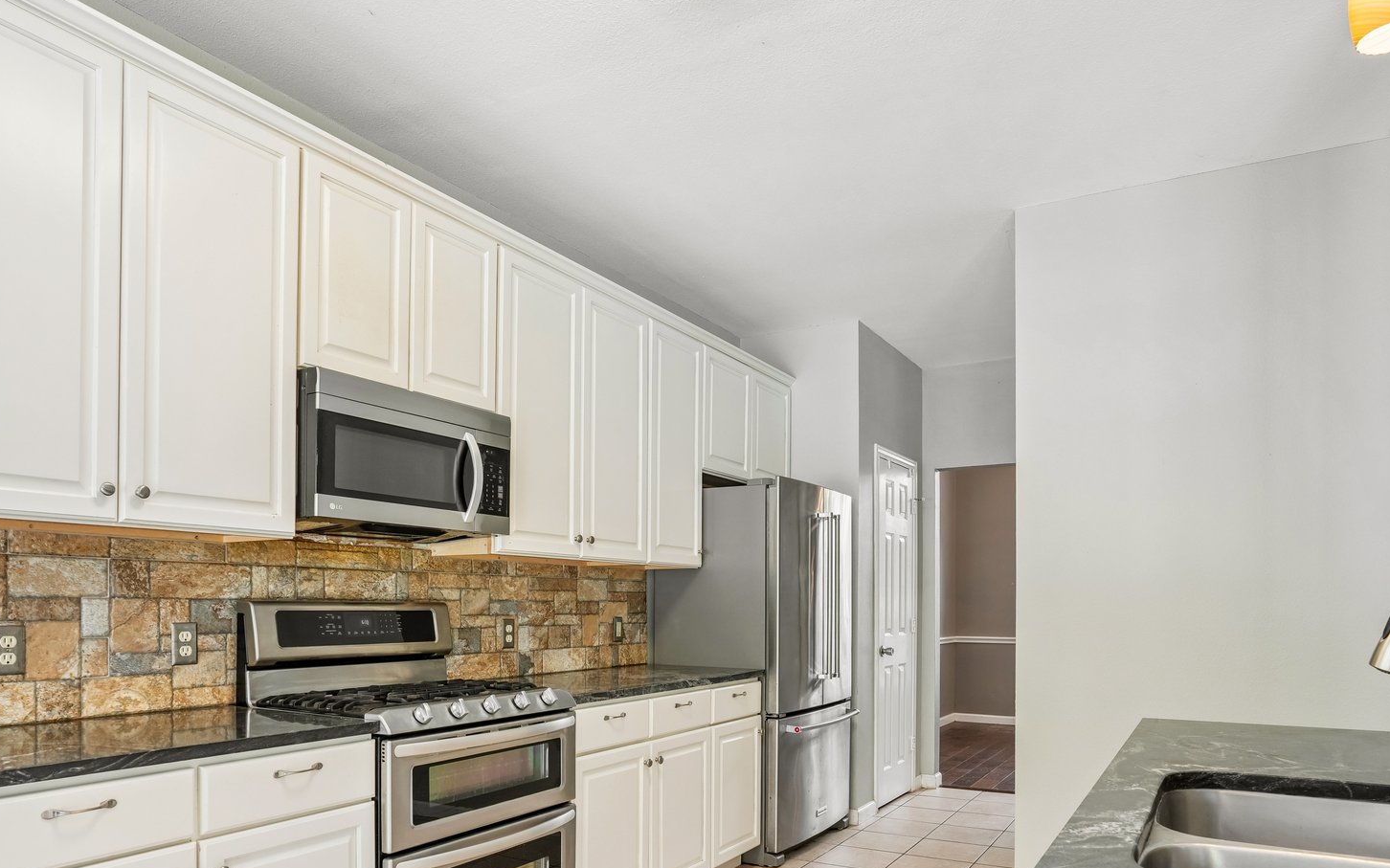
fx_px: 871
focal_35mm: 23
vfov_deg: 51.4
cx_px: 721
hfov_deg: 77.1
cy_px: 617
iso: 400
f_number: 8
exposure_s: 1/8
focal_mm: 16
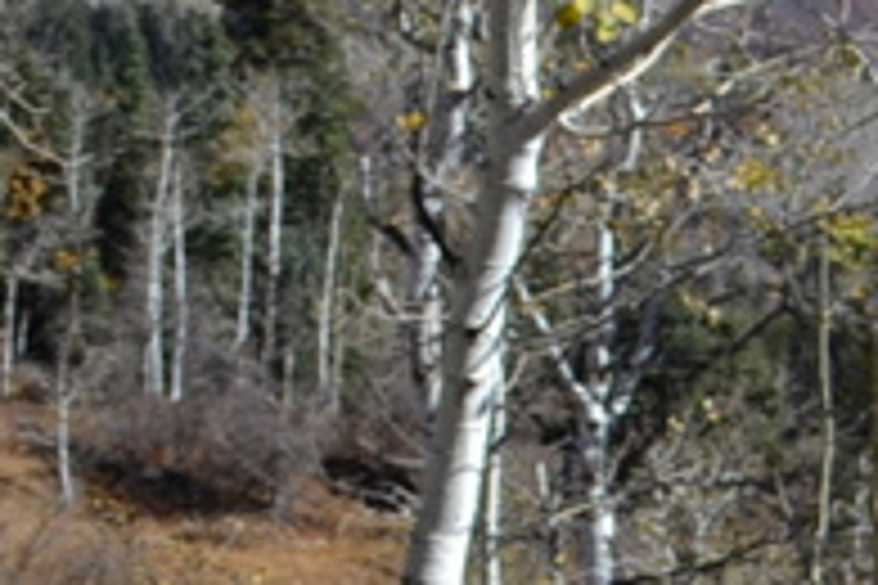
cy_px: 74
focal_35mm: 173
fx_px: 4219
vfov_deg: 7.9
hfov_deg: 10.4
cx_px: 2031
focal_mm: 22
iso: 100
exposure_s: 1/250
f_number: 8
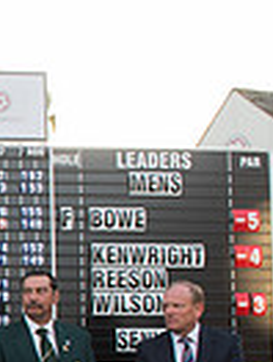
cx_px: -385
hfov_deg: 11.7
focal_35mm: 103
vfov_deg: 18.4
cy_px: 380
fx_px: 1078
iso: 800
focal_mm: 24
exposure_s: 1/200
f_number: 7.1
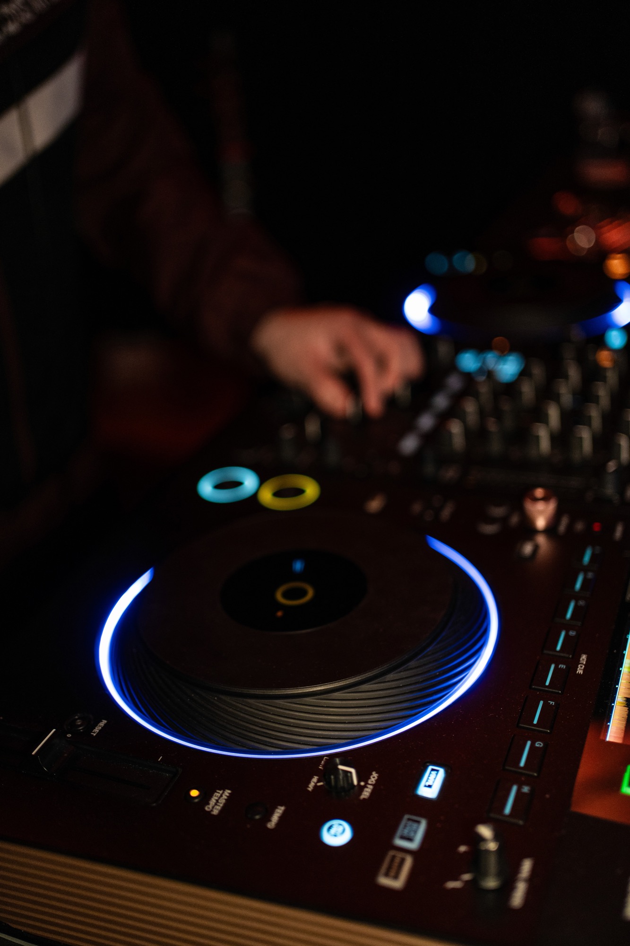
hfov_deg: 37.8
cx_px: 315
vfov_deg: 54.4
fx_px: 919
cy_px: 473
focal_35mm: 35
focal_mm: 35
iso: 1250
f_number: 1.8
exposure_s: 1/250
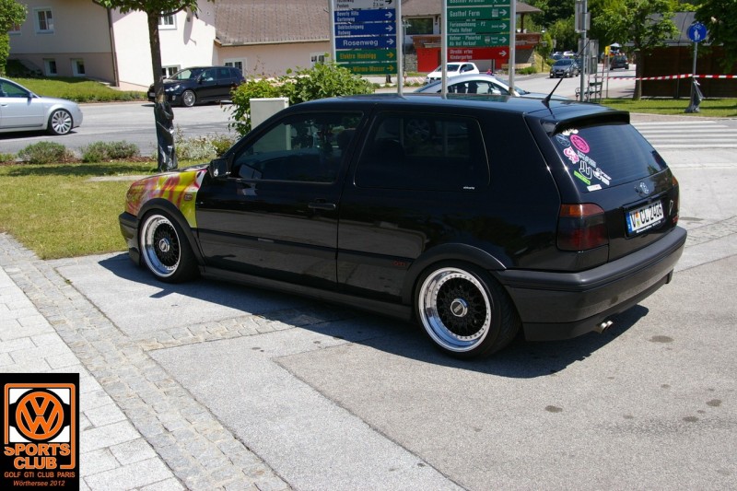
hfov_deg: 49.6
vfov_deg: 34.2
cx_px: 368
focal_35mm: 39
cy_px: 246
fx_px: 798
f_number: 8
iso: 200
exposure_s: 1/350
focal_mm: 26
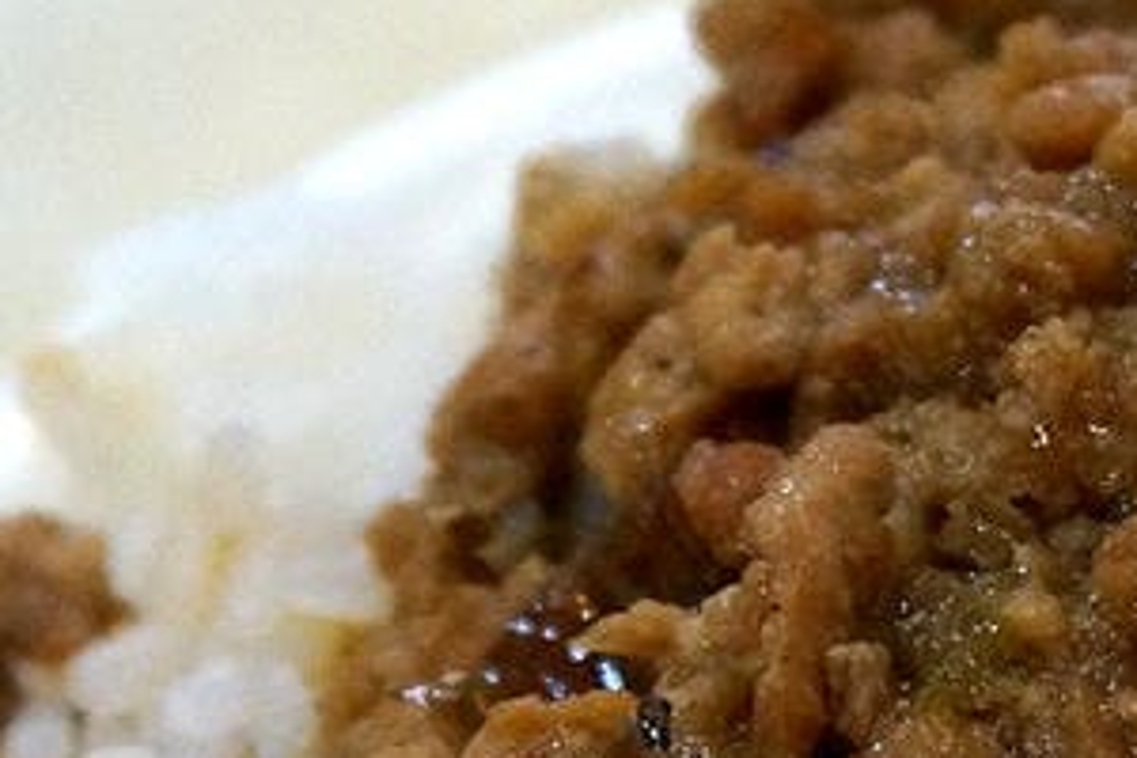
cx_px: 1182
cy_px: 894
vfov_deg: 7.6
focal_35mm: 180
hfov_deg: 11.3
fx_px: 5685
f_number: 5
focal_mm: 30
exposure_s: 1/160
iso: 2500
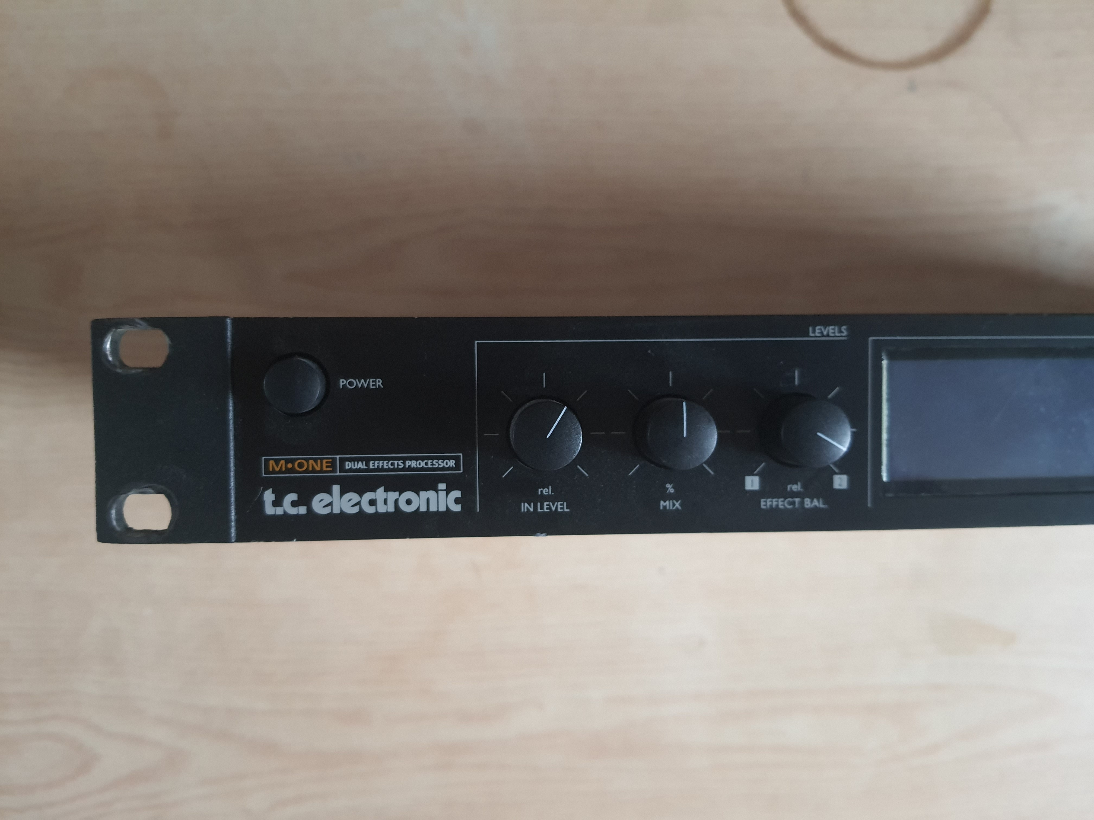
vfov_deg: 53.1
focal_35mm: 26
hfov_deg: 67.3
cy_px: 410
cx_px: 547
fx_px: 822
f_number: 1.7
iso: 500
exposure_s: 1/33
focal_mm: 4.32
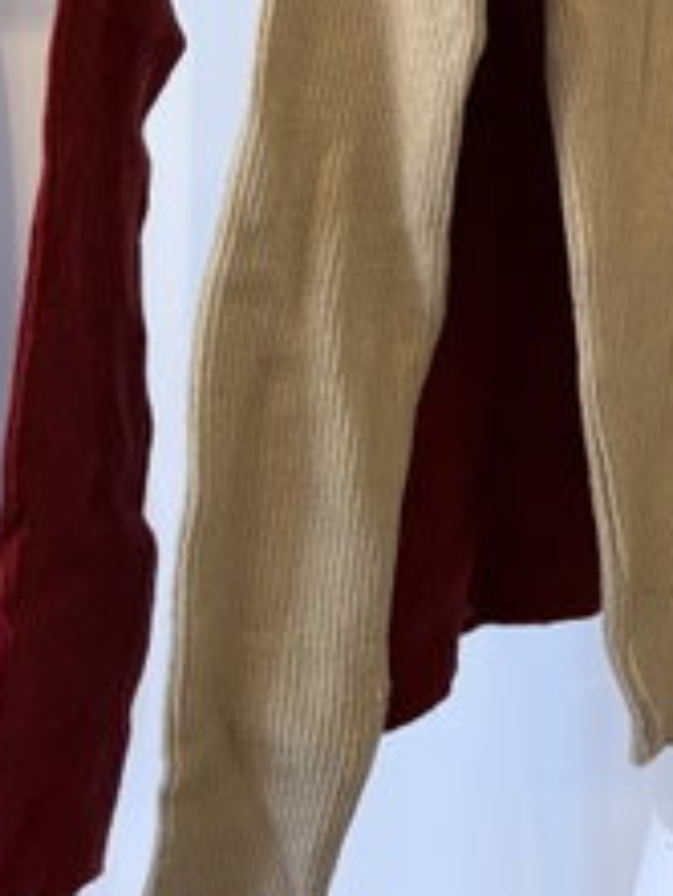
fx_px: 1502
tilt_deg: +1.8
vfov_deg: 31.1
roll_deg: -0.5
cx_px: 754
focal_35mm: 58
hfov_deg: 23.6
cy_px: 26
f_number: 1.78
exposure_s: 1/50
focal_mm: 6.76
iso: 250
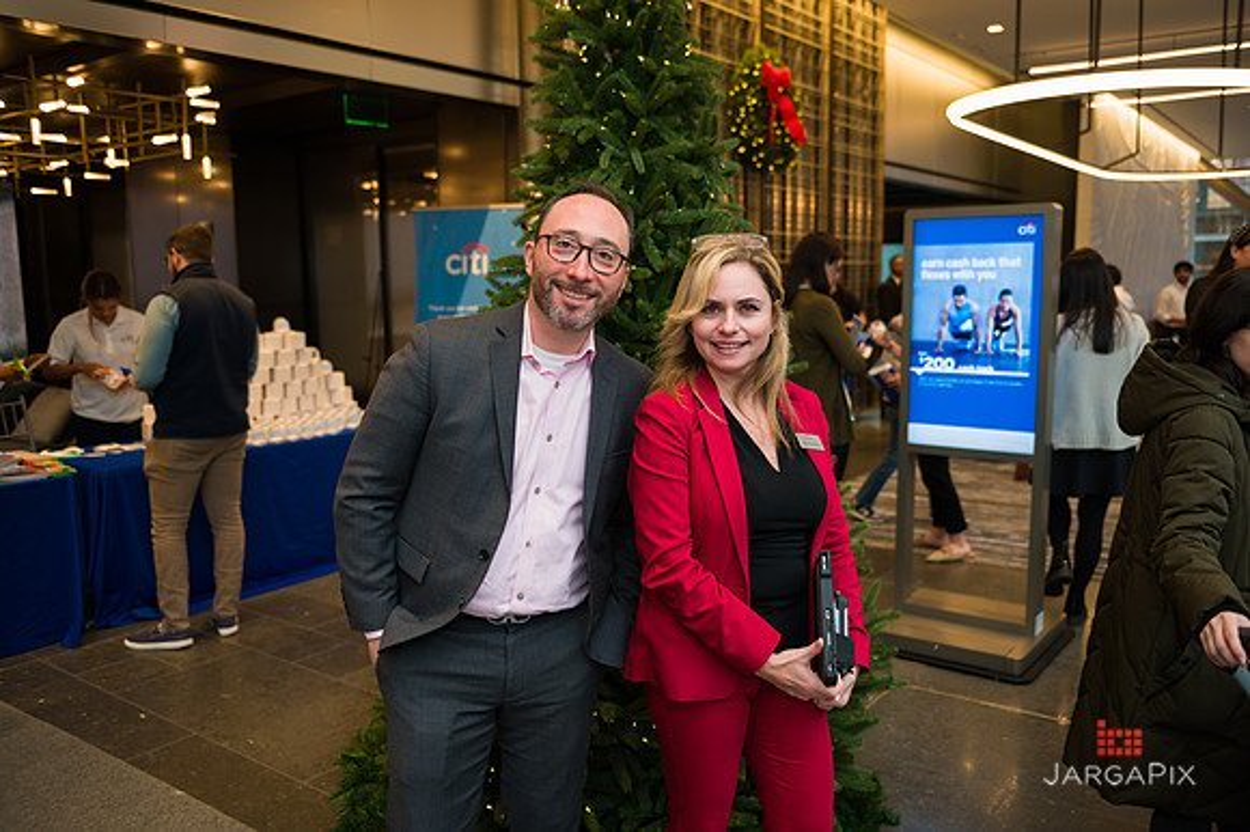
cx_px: 625
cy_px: 416
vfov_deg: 44.9
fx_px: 1006
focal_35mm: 29
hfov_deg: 63.7
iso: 400
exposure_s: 1/200
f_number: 3.2
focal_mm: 29
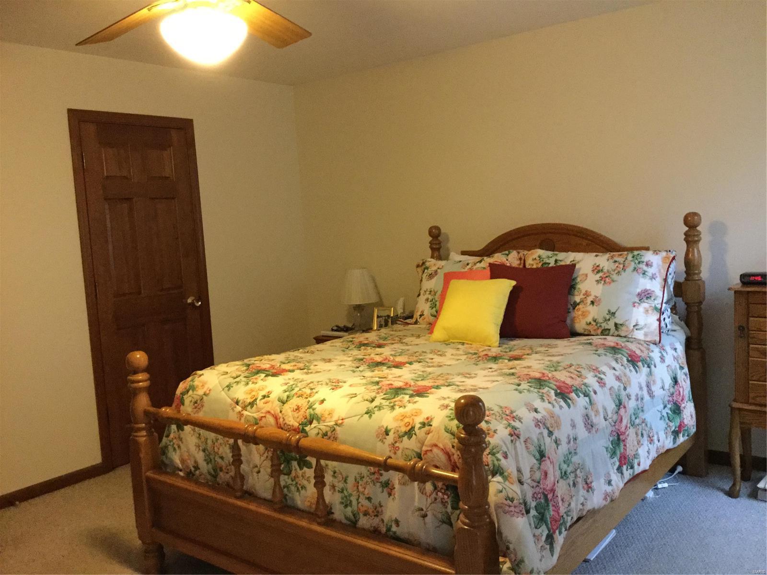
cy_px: 288
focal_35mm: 31
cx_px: 384
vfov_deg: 45.4
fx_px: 687
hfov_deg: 58.4
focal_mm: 3.3
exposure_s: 1/15
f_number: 2.4
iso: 500
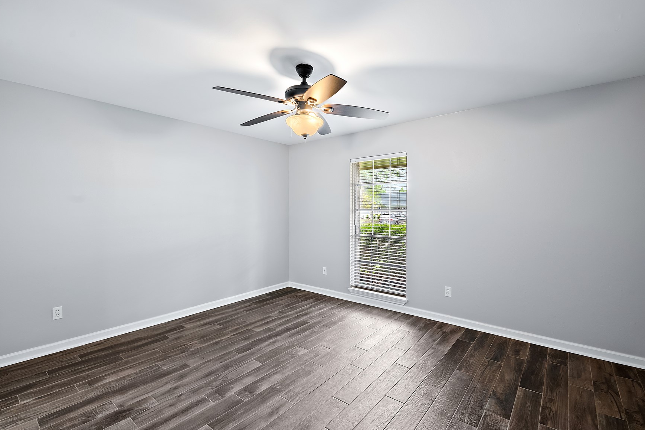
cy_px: 219
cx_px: 356
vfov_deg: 77.3
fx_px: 269
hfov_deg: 100.0
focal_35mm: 15
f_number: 8
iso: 800
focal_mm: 12
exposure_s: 1/2
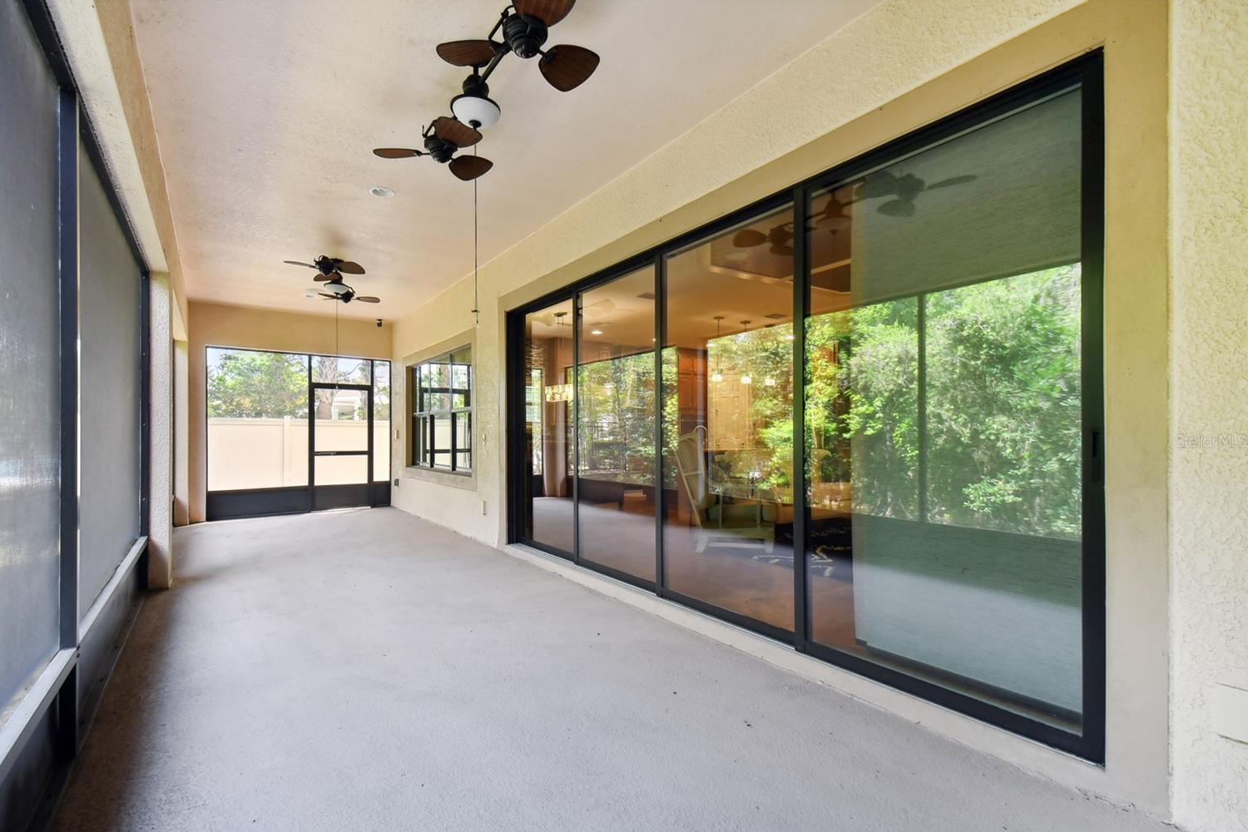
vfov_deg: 73.7
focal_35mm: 16
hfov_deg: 96.6
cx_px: 584
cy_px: 441
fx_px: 555
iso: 100
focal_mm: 10
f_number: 7.1
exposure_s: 1/10
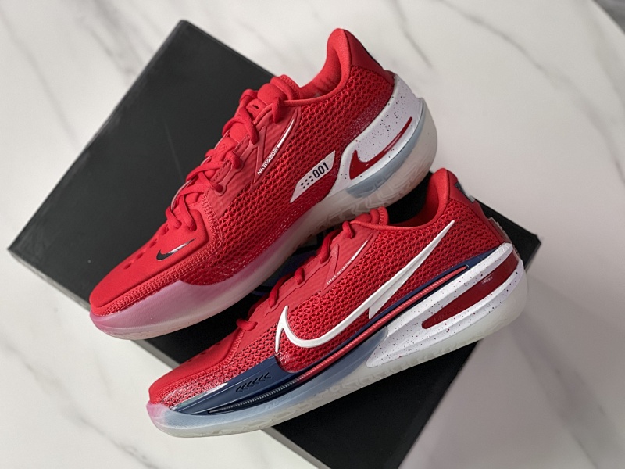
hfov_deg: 30.3
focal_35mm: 64
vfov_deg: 22.9
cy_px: 234
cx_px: 312
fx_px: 1156
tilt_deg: -75.0
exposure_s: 1/121
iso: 160
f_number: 2.2
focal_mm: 7.5
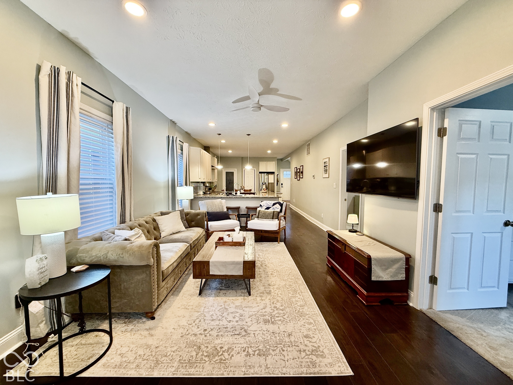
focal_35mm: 14
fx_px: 207
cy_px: 192
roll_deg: -0.2
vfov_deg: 85.7
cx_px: 256
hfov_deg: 102.1
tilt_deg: -3.1
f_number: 2.2
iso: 250
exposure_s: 1/60
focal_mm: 2.22
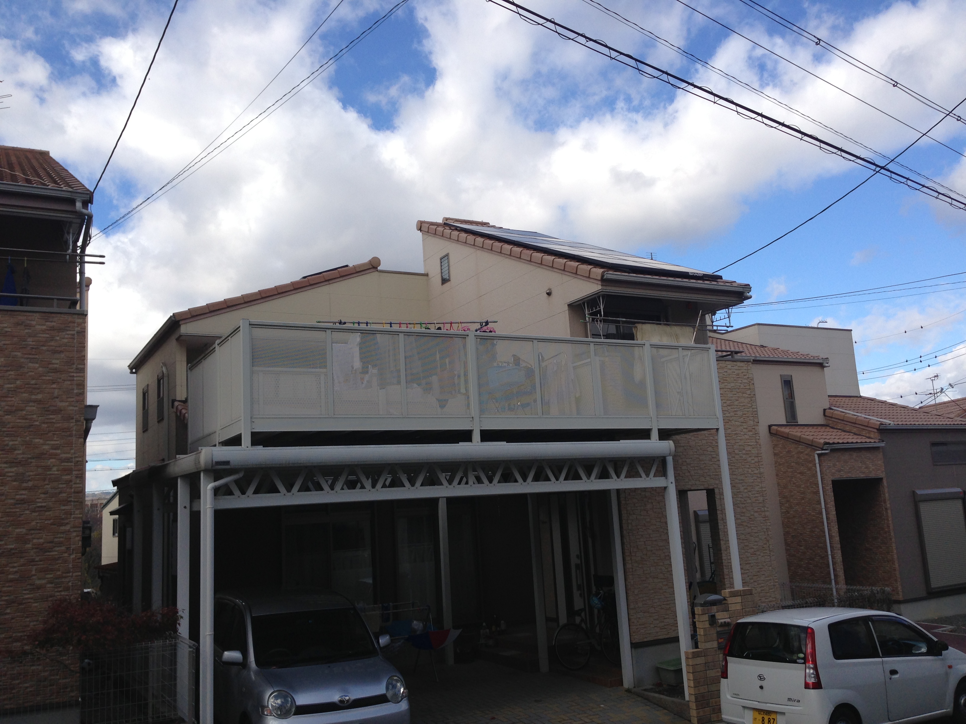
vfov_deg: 42.9
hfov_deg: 55.4
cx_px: 483
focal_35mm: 33
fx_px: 921
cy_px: 362
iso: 50
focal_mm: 4.13
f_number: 2.4
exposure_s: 1/1130
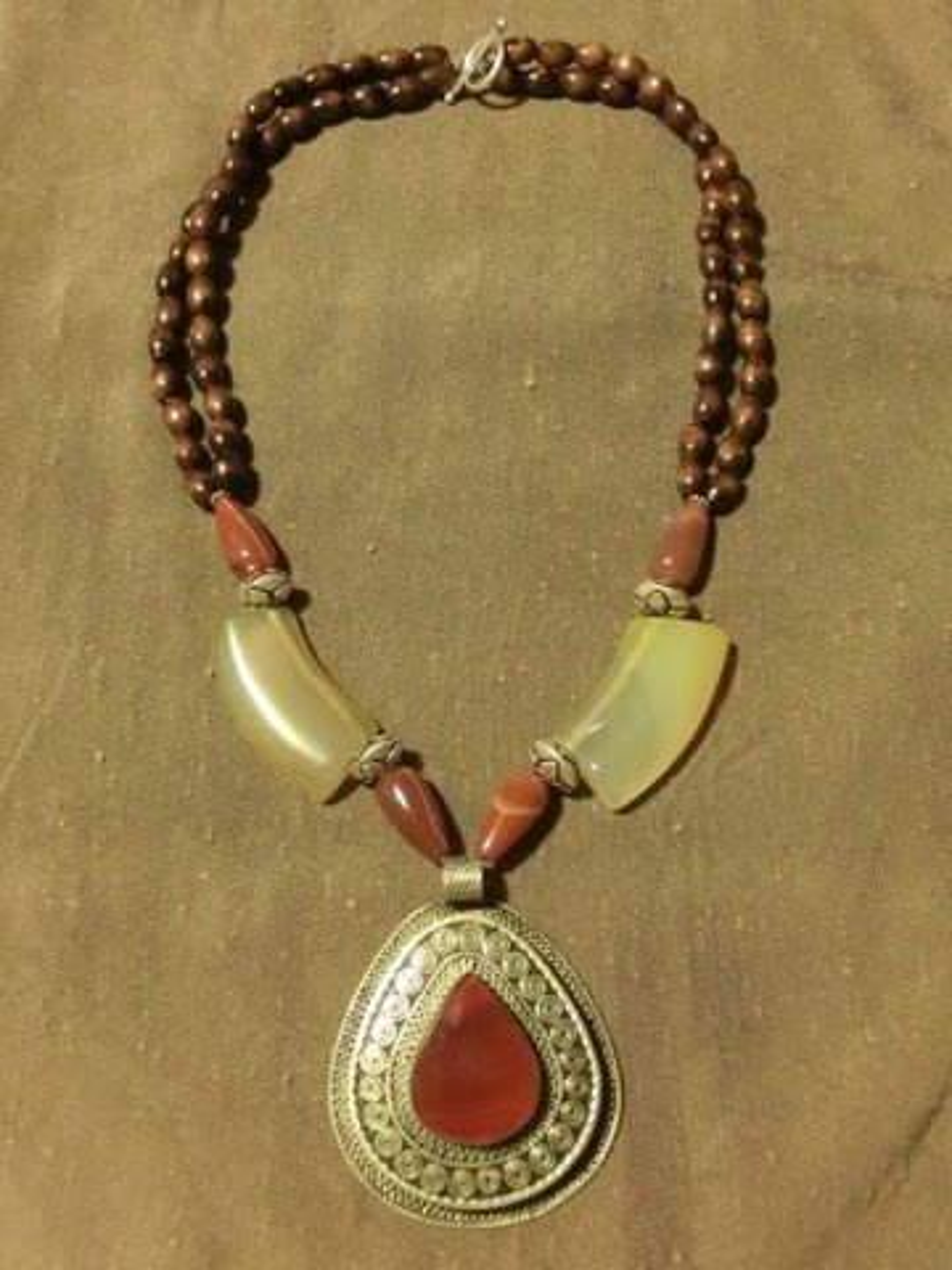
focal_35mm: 42
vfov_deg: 44.8
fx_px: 1540
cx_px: 476
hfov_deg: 34.3
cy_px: 635
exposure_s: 1/40
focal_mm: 7.4
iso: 1600
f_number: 4
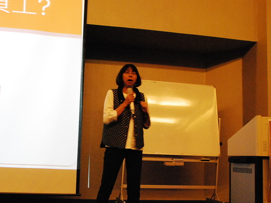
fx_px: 360
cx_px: 113
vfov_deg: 31.5
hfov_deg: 41.1
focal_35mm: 46
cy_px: 111
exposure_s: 1/30
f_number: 6.3
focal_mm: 22
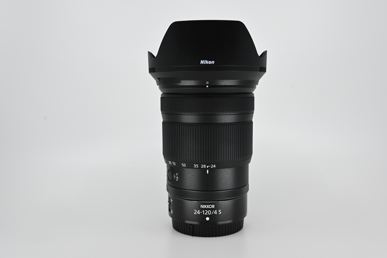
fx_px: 430
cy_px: 129
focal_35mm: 40
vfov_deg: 33.4
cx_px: 194
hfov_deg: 48.5
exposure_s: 1/400
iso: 800
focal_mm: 40
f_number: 8
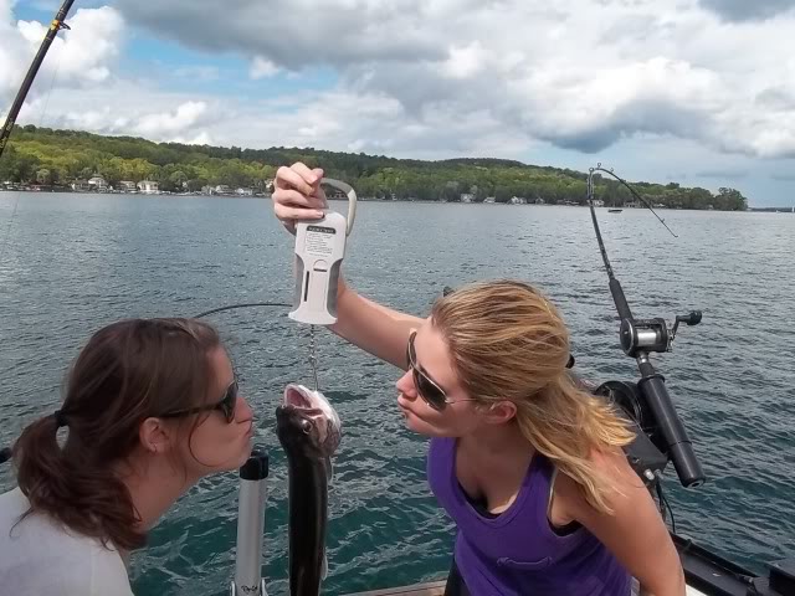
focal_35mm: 32
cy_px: 298
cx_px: 398
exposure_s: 1/500
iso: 80
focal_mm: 5.7
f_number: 5.5
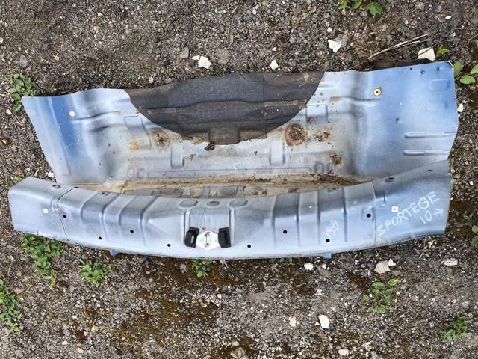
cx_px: 239
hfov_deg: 63.4
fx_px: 387
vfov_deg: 49.7
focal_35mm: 28
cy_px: 180
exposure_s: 1/600
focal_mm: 4
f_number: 1.8
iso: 20
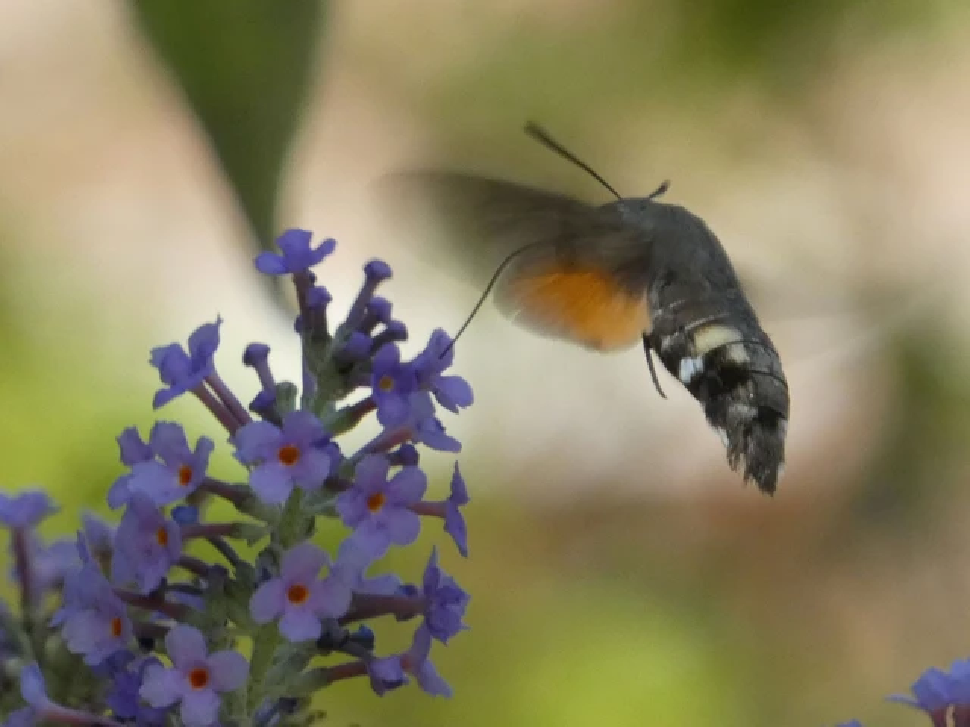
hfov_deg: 3.1
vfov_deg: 2.3
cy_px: 364
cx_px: 485
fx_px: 17990
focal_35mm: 642
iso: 400
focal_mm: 115
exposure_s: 1/320
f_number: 5.6
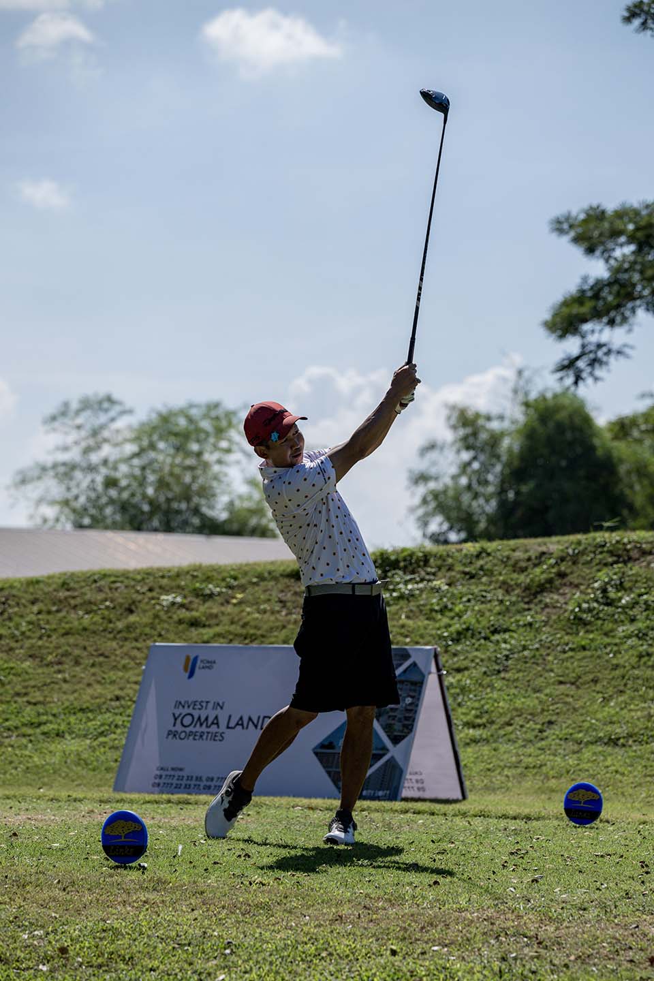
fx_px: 2997
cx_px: 327
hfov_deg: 12.5
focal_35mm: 110
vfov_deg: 18.6
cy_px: 490
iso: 125
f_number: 4
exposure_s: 1/5000
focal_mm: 110
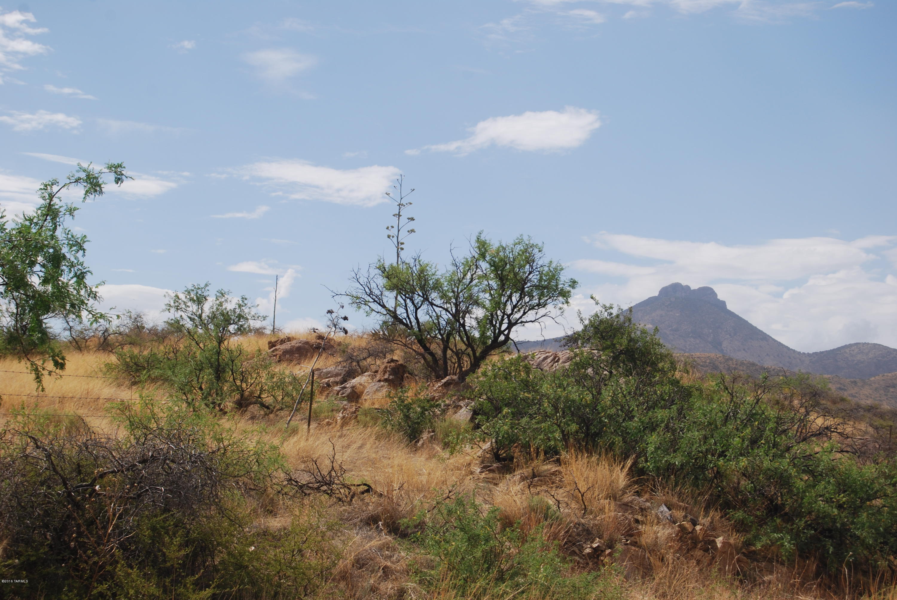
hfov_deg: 24.6
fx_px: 2058
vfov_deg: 16.6
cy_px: 300
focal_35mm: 82
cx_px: 448
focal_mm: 55
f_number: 9
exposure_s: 1/320
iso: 100
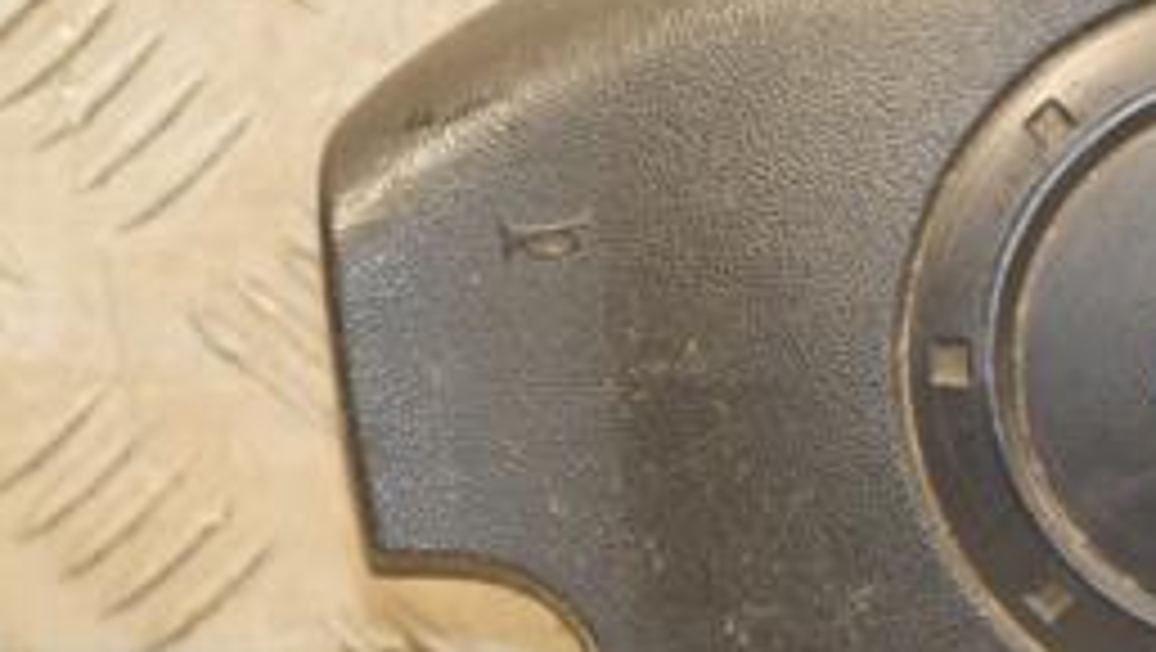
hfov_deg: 6.4
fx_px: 10337
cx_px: 1264
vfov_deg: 3.6
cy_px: 441
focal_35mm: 337
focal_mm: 92
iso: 800
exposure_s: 1/80
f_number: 5.6
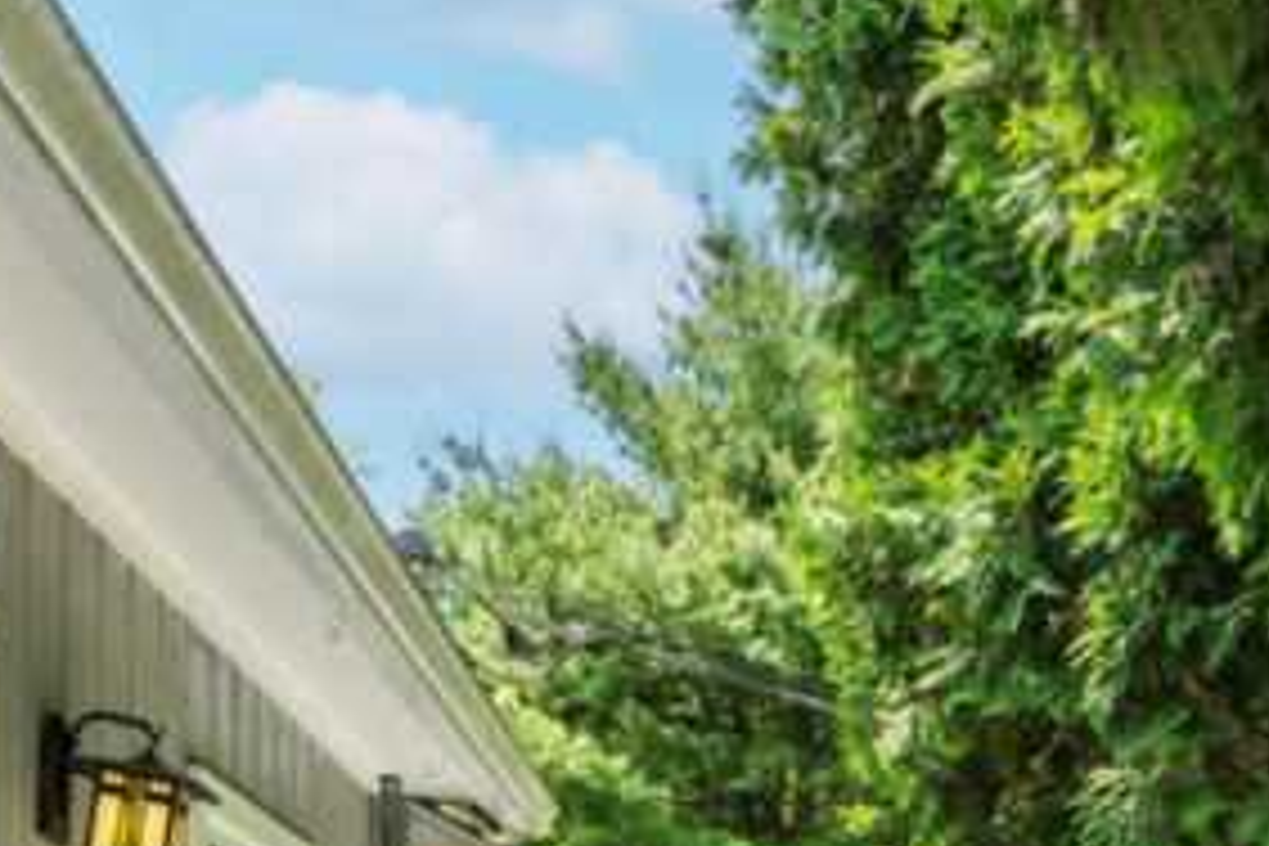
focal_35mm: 58
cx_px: 585
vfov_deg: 20.4
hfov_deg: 34.5
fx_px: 2044
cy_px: 1226
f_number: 9
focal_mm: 16
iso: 400
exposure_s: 1/200
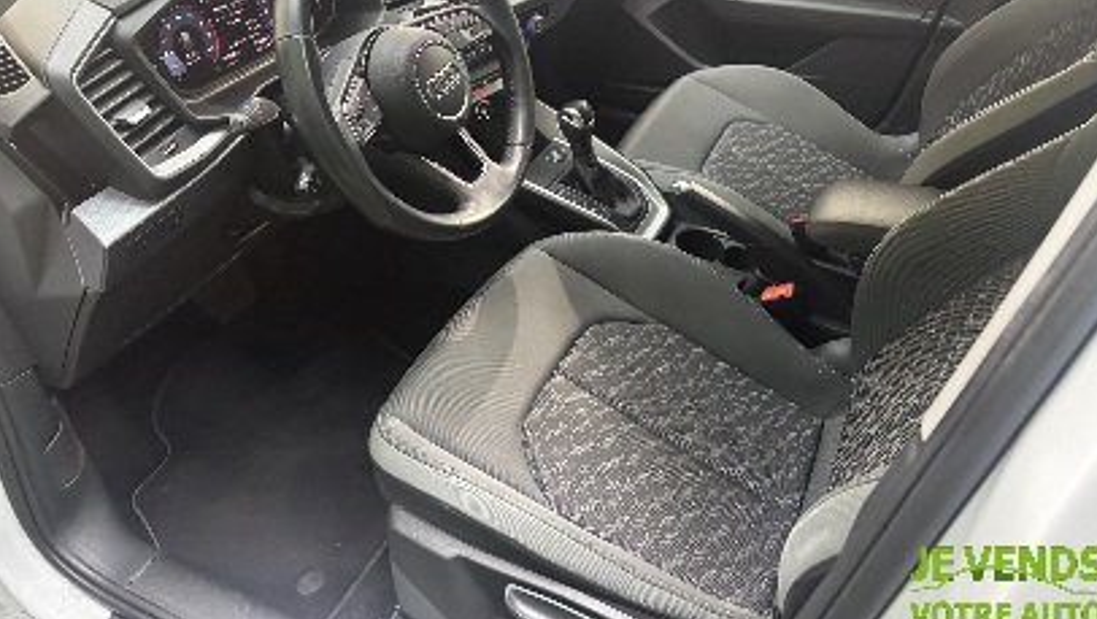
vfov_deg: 39.9
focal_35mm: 29
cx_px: 557
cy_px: 227
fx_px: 844
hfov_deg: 66.0
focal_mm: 5.96
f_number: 1.6
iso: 500
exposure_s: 1/50
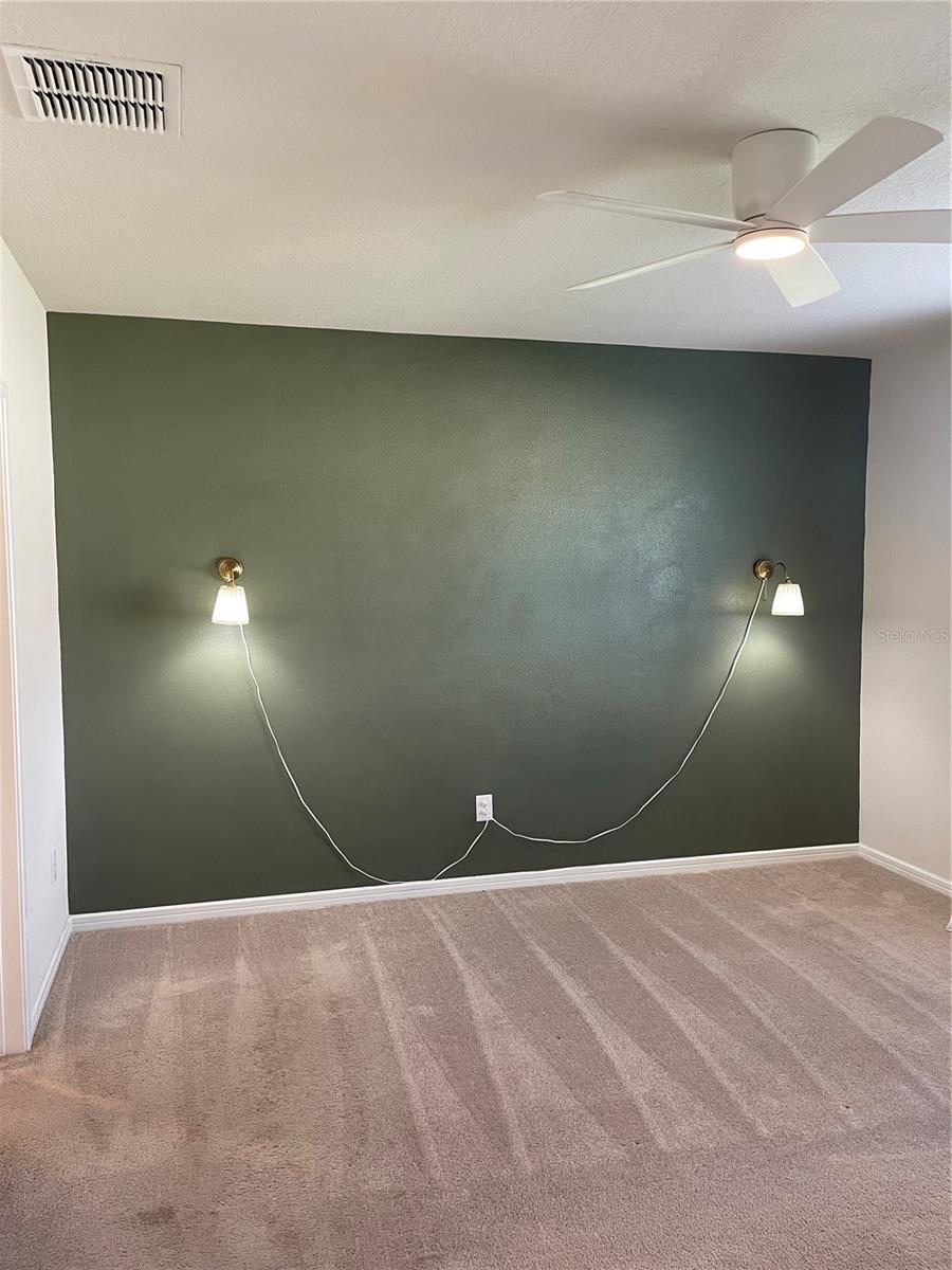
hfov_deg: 53.1
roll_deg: -0.6
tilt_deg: -3.8
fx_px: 953
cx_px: 476
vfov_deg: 67.3
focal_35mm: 26
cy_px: 635
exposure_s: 1/60
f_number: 1.6
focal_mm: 5.1
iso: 125
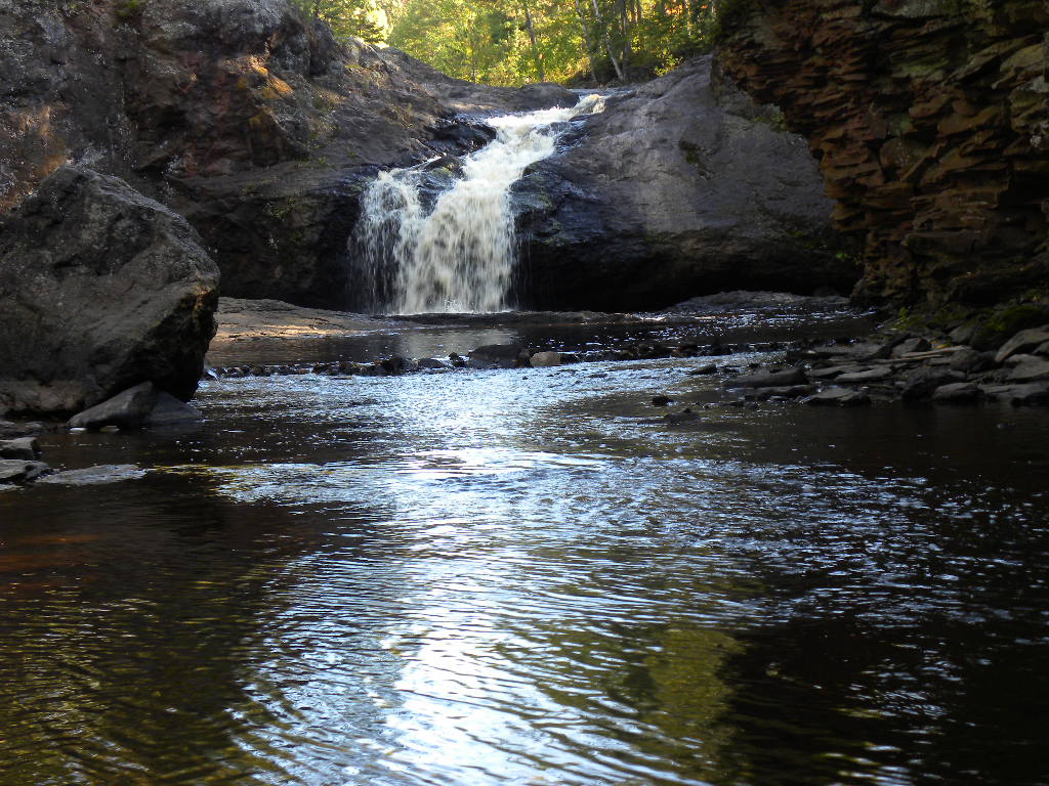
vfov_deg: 22.3
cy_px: 393
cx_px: 524
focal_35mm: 66
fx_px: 2000
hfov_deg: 29.4
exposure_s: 1/34.5
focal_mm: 11.8
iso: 64
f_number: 3.5
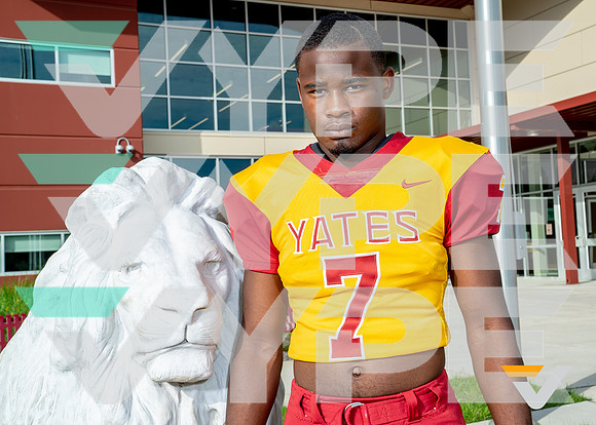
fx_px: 807
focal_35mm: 48
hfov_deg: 40.5
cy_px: 200
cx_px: 338
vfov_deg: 29.5
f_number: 11
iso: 100
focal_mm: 43
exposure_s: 1/160
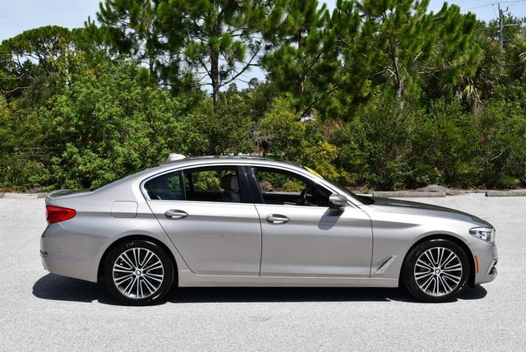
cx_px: 263
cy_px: 176
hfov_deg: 44.5
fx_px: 643
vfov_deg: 30.6
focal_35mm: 44
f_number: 9
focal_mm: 22
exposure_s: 1/320
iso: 100
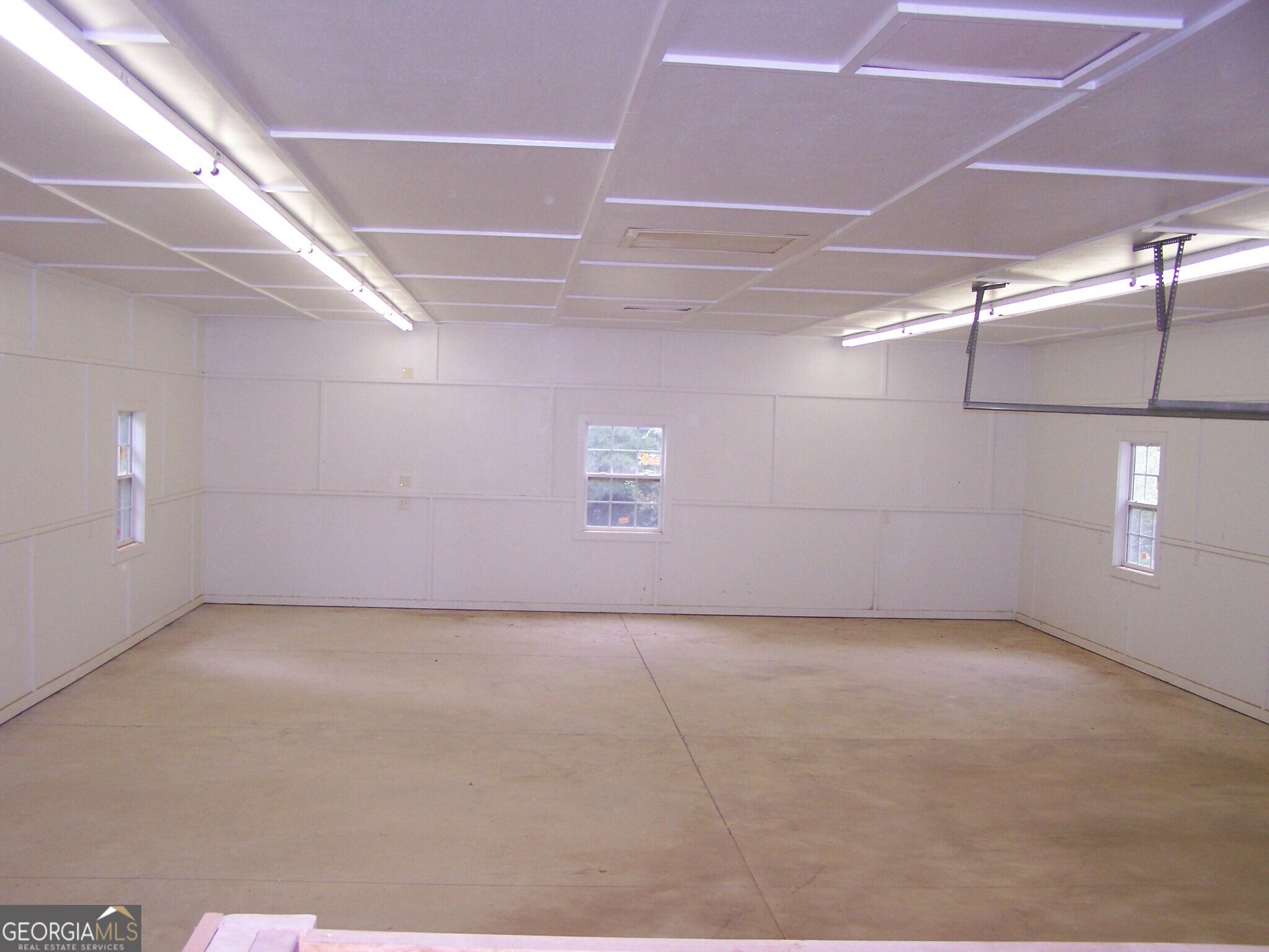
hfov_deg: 49.0
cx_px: 634
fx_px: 1393
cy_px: 476
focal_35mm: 38
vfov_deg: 37.7
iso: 160
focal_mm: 6.3
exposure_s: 1/60
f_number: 2.8
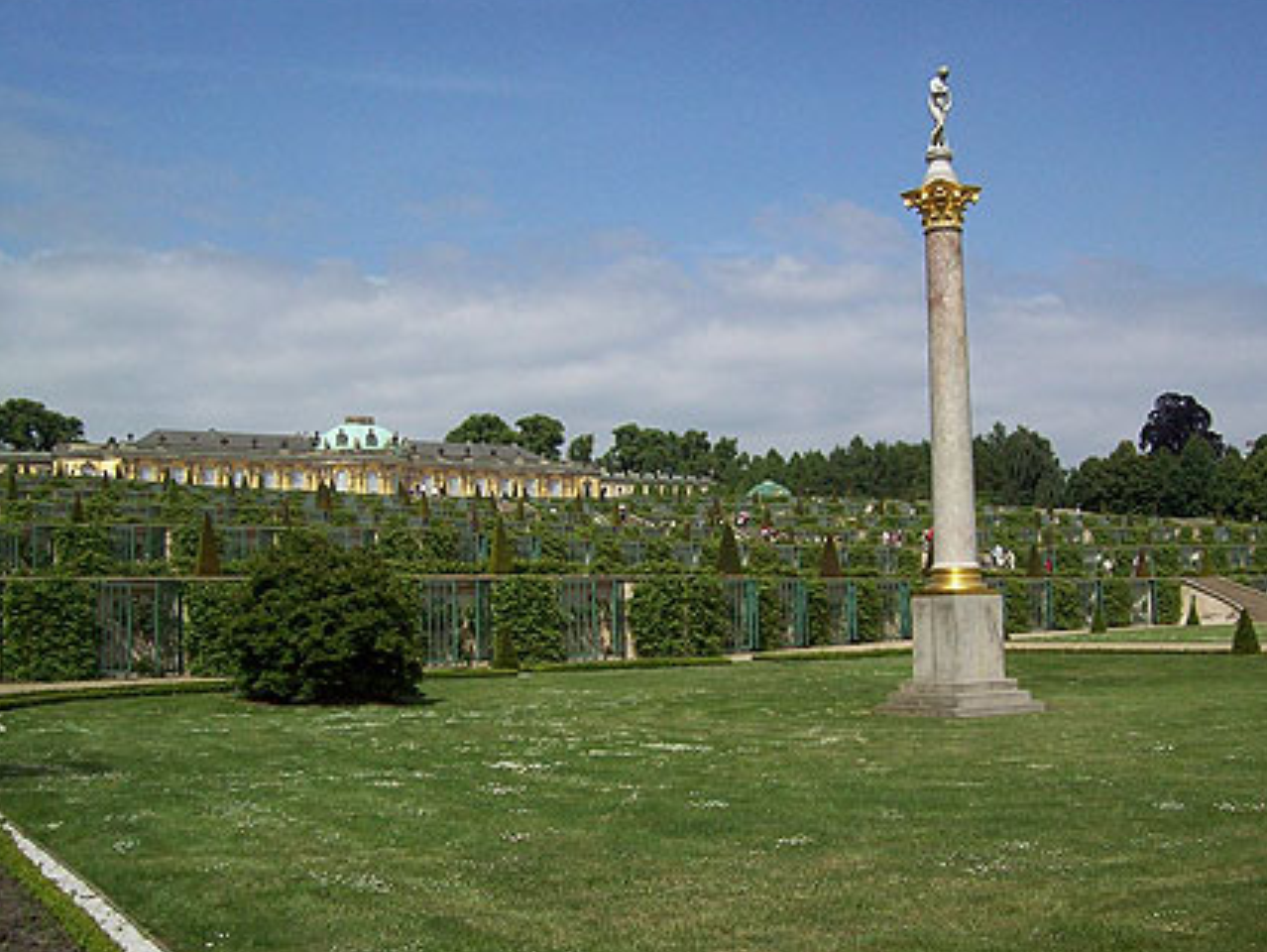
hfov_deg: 49.0
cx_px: 639
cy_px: 482
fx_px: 1392
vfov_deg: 37.8
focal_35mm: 38
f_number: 4.8
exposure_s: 1/1012
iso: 80
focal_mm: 6
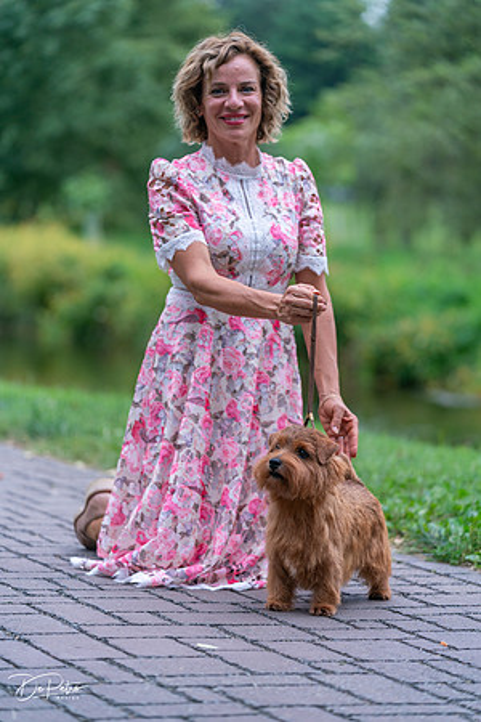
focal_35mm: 119
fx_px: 2385
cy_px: 361
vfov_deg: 17.2
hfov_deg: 11.5
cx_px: 240
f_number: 2.8
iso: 320
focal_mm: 119
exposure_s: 1/125
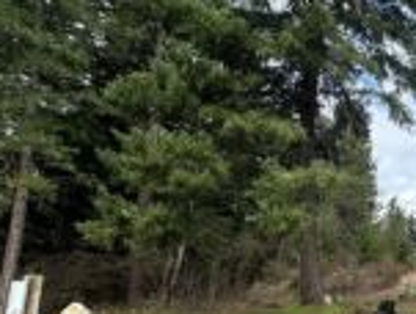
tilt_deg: +5.8
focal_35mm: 37
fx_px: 446
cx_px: 532
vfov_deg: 36.6
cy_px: 278
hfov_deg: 35.5
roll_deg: +0.1
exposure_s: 1/1114
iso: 40
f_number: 2.2
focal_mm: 2.22
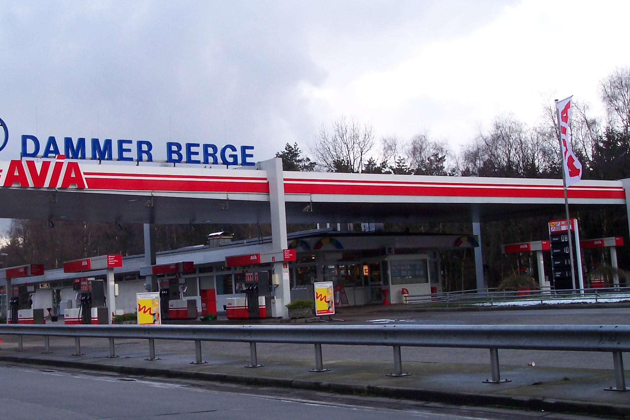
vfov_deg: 23.3
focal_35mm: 58
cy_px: 152
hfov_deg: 34.0
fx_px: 1015
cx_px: 182
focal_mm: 8
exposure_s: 1/350
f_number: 4.8
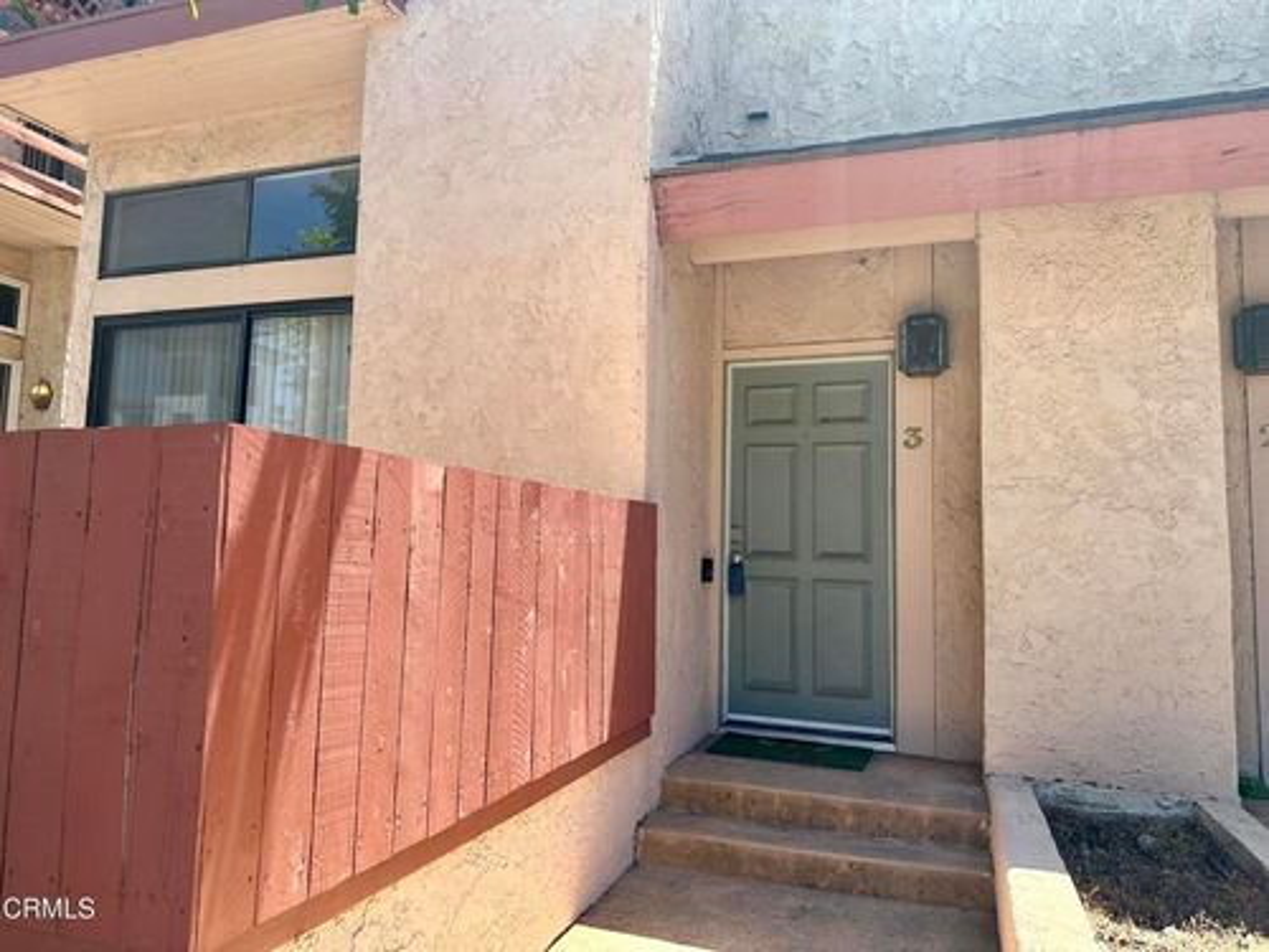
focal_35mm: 24
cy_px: 476
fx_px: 880
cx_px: 634
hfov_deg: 71.6
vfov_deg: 56.8
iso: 80
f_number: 1.78
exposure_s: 1/1339
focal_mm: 6.86
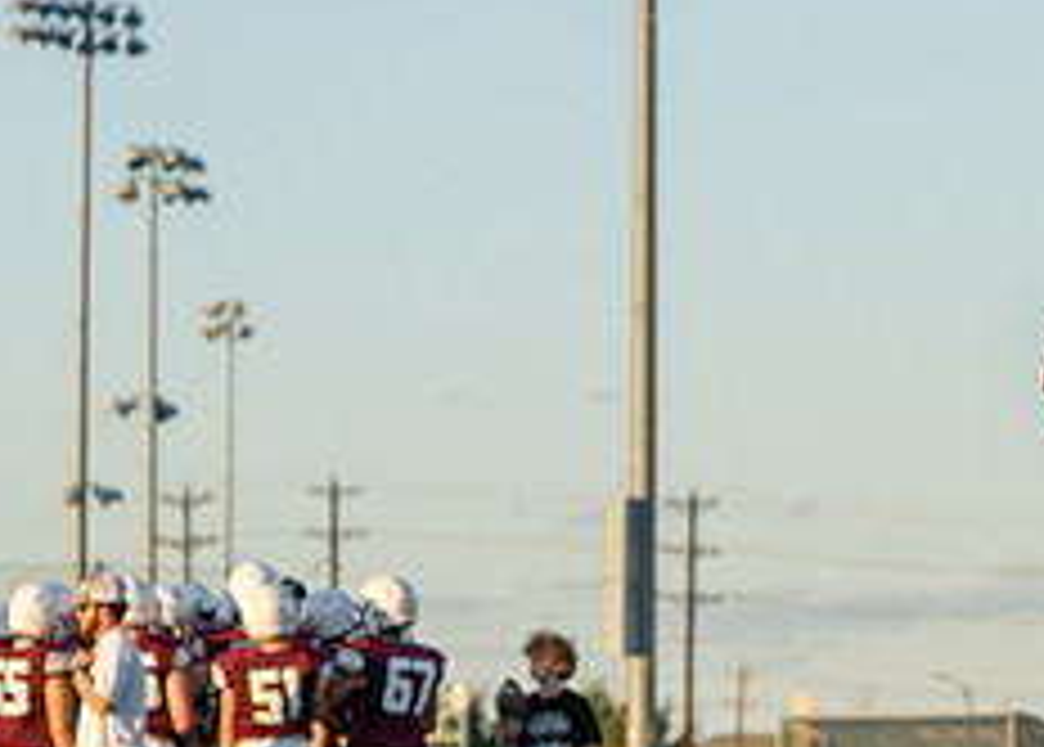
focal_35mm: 264
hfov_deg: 7.6
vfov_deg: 5.5
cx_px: 1296
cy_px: 657
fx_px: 7832
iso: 800
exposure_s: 1/1250
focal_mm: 100
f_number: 5.6
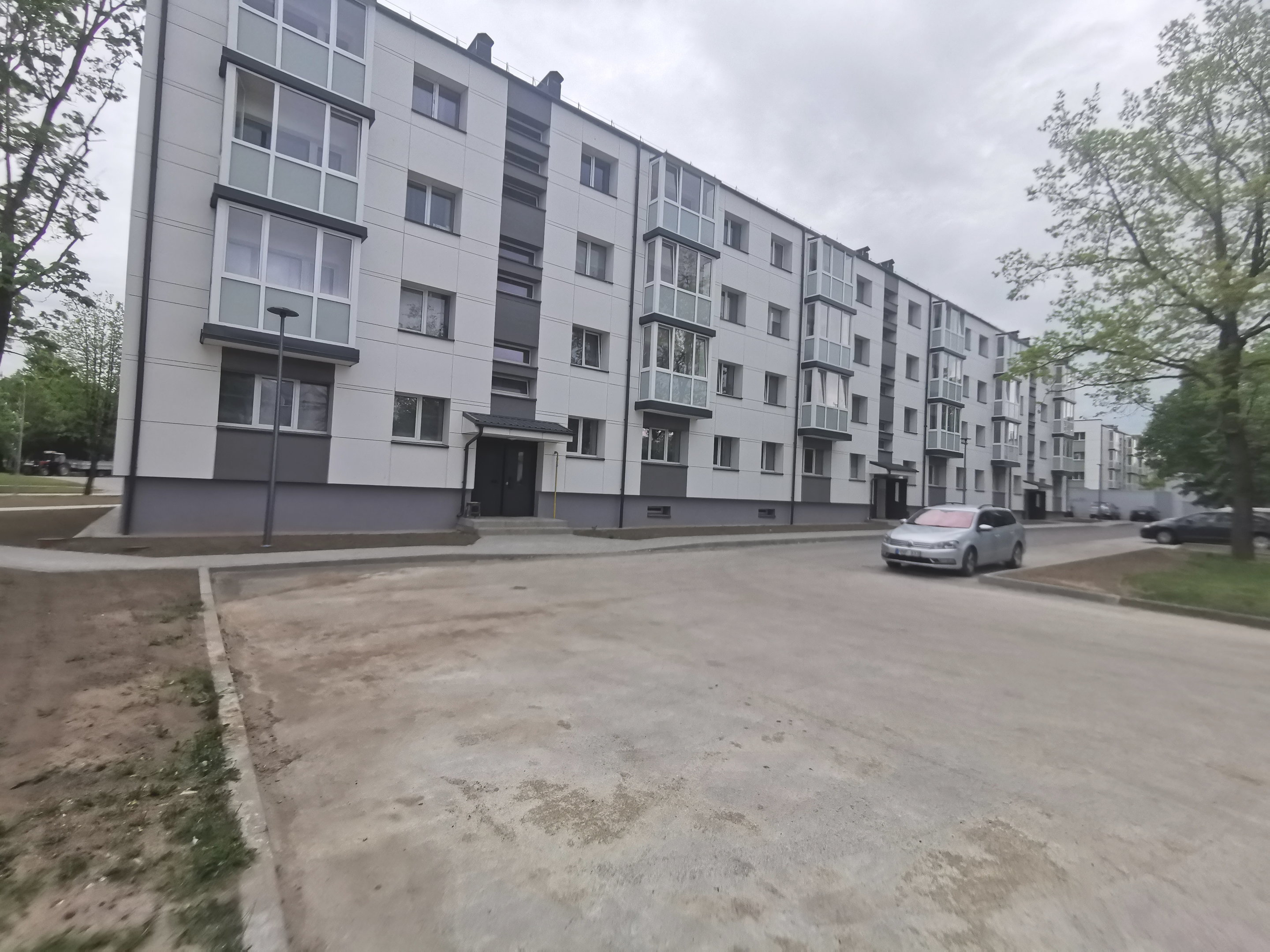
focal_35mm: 16
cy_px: 476
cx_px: 635
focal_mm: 2.35
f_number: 2.2
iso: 50
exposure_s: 1/144
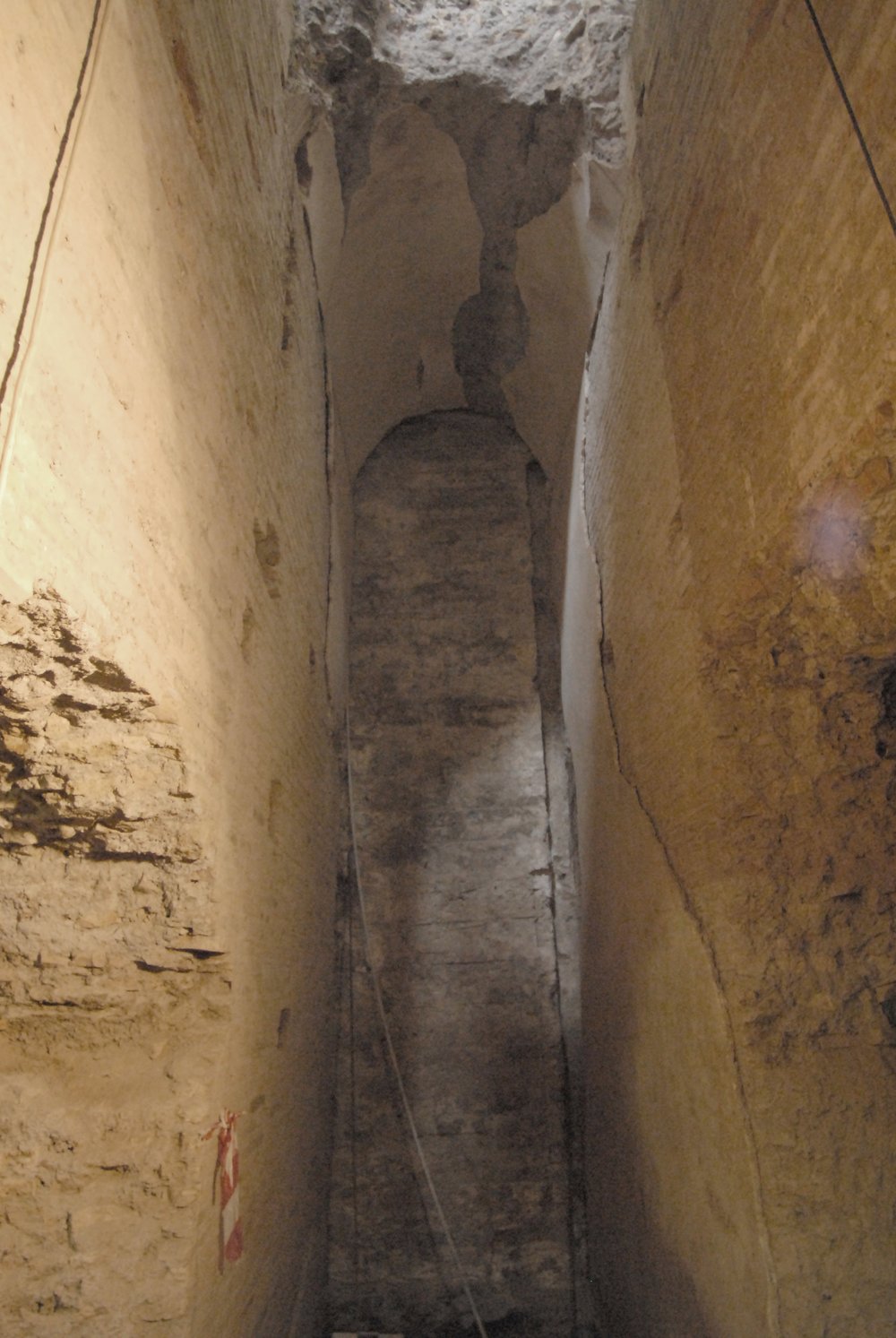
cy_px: 669
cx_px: 448
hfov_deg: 59.7
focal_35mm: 21
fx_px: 781
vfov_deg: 81.1
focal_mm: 14
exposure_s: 1/20
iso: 1600
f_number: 2.8
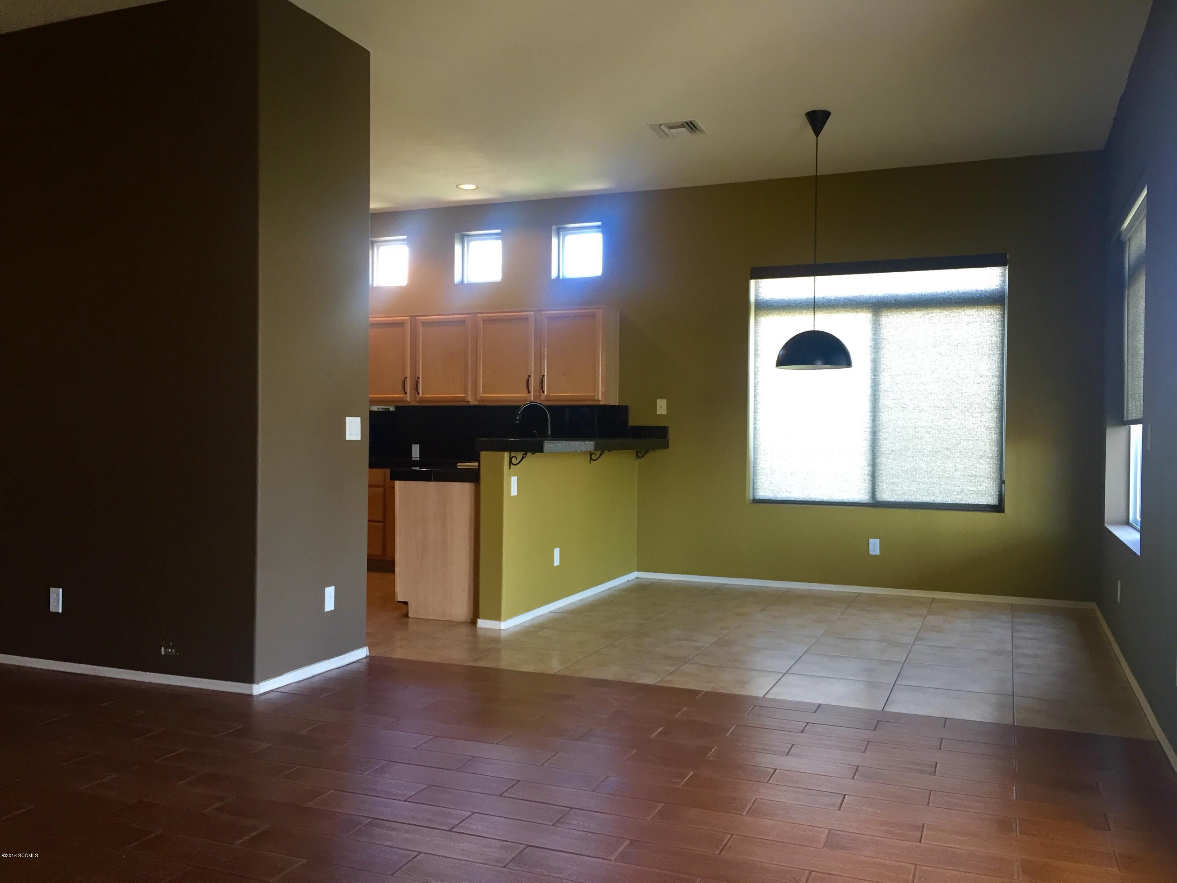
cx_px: 588
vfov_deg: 48.2
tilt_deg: -1.7
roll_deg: -1.1
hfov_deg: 61.7
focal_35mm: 29
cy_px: 442
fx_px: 986
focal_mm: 4.15
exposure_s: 1/30
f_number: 2.2
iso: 80
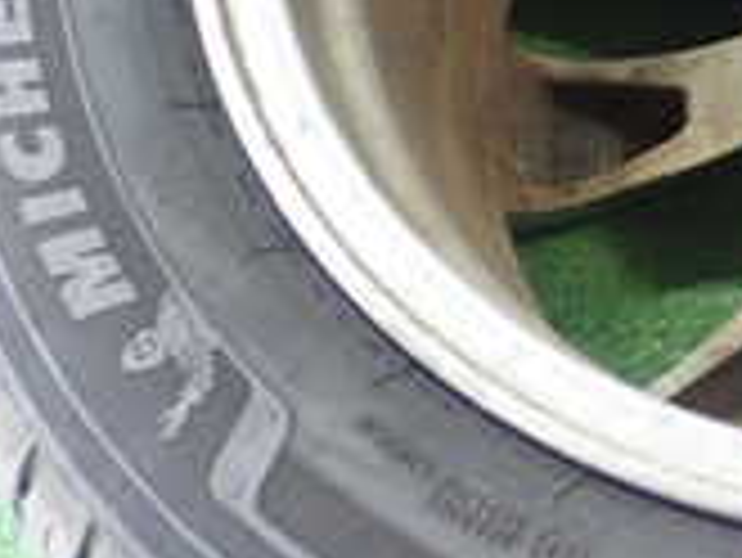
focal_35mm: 109
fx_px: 2338
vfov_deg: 13.3
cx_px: 1075
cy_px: -72
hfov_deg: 16.6
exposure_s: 1/125
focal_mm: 5.5
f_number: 2.3
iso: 800
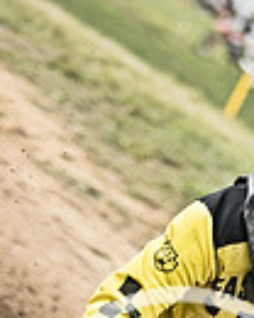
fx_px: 4817
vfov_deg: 3.8
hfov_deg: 3.0
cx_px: 291
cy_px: 548
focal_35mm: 513
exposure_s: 1/1600
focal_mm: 105
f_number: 2.8
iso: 400
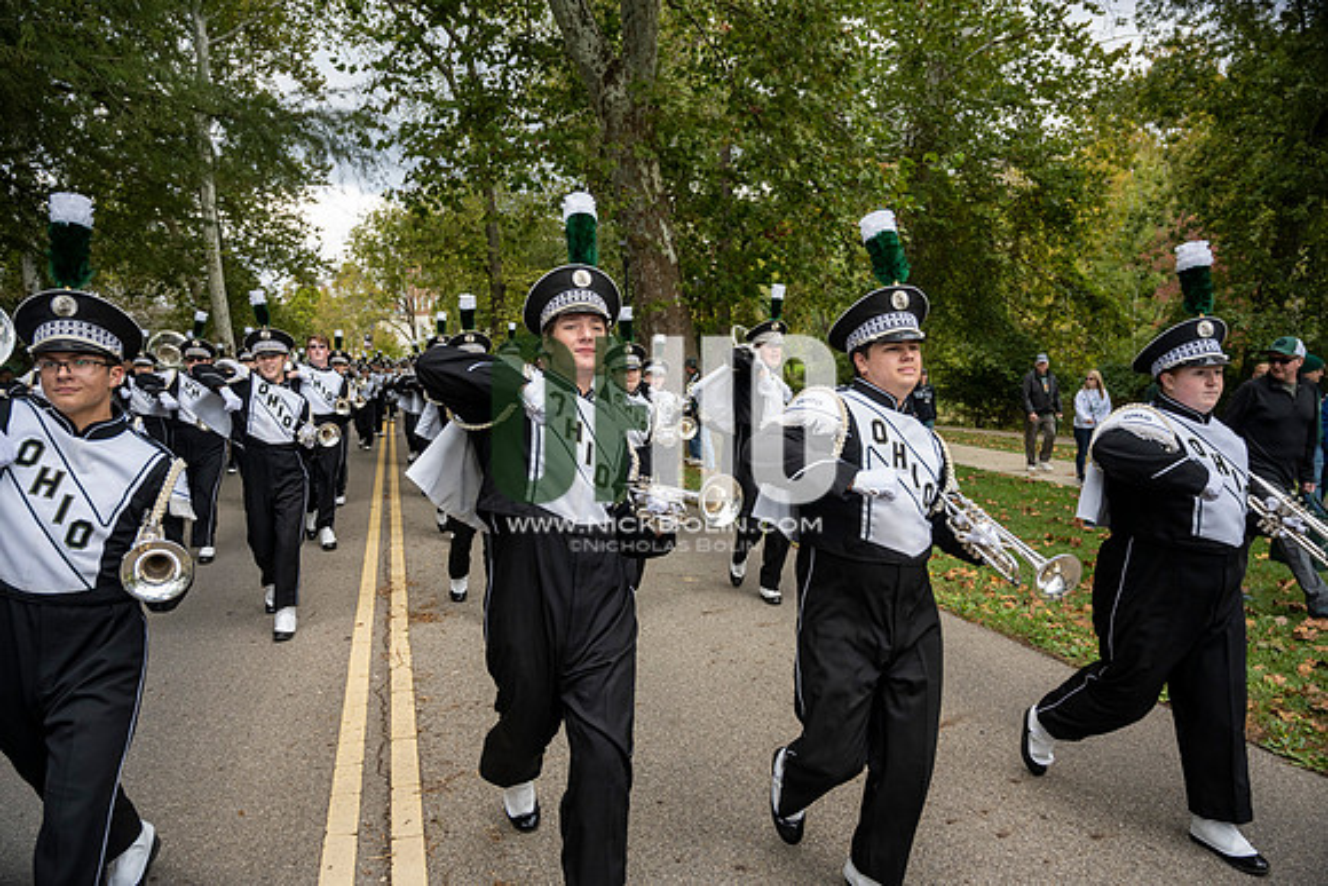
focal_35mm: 24
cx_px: 664
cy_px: 443
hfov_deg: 73.7
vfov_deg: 53.2
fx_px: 885
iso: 500
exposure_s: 1/1000
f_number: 4
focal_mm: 24
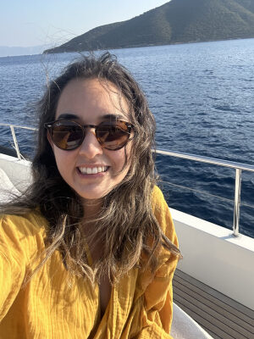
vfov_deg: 60.0
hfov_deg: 46.8
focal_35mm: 30
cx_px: 127
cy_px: 170
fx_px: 294
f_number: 1.9
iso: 25
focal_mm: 2.69
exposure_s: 1/466
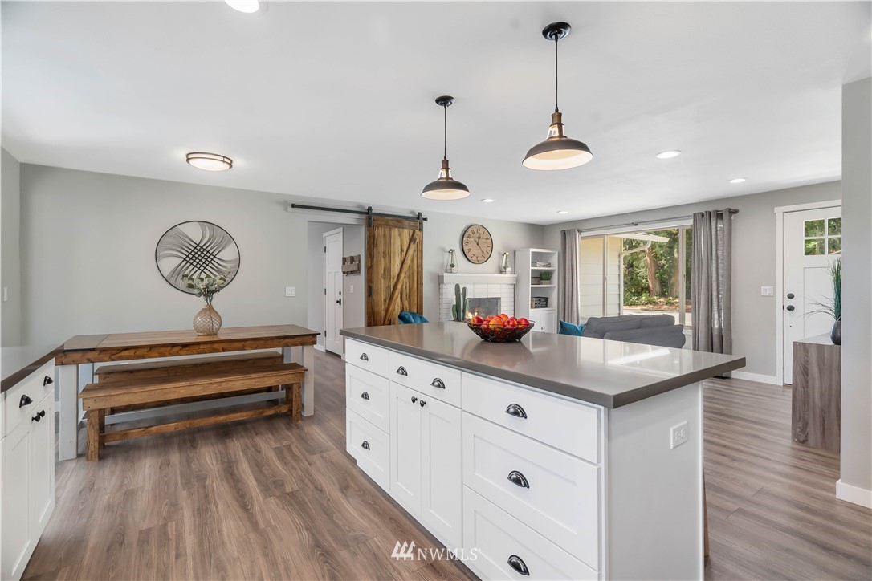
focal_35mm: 16
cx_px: 436
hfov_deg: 96.7
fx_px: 388
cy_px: 290
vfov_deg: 73.7
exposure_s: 1/13
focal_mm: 16
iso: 1250
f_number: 6.3
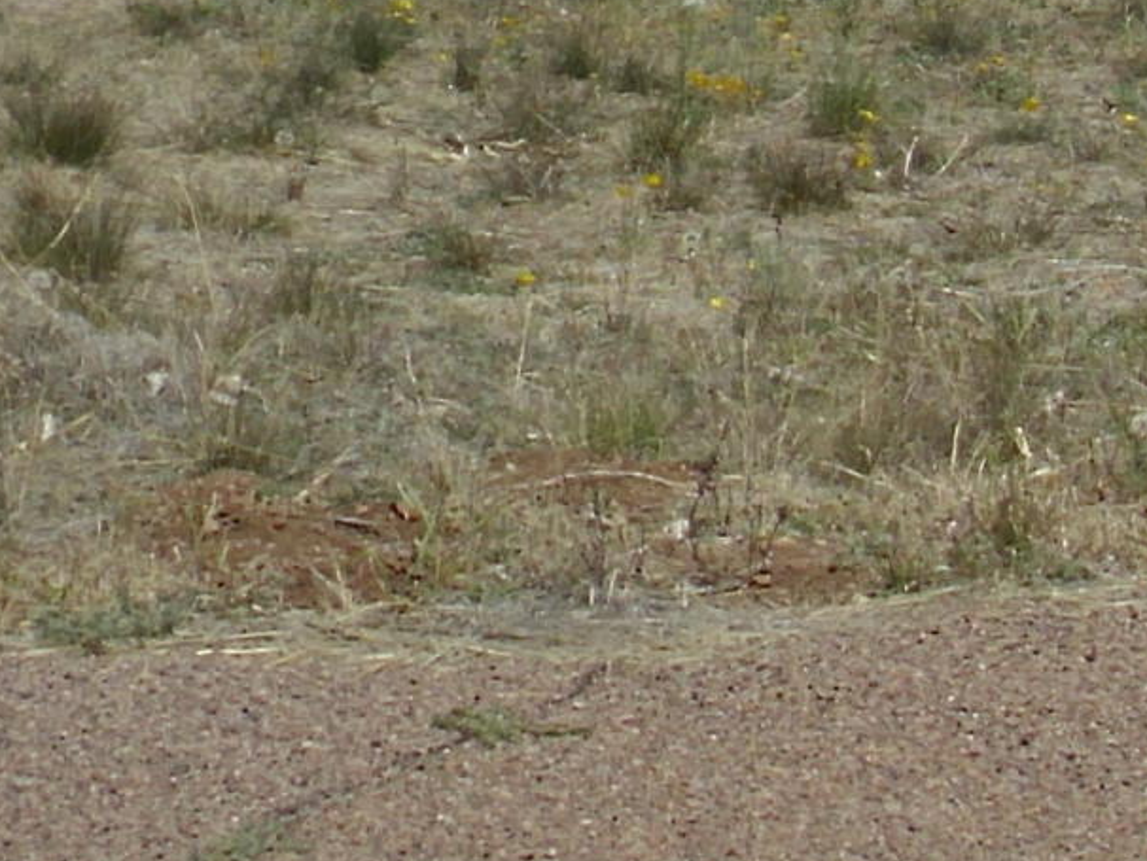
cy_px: -590
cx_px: 1404
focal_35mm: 188
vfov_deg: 7.7
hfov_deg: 10.3
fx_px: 6232
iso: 50
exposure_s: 1/346
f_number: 7.3
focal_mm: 6.3
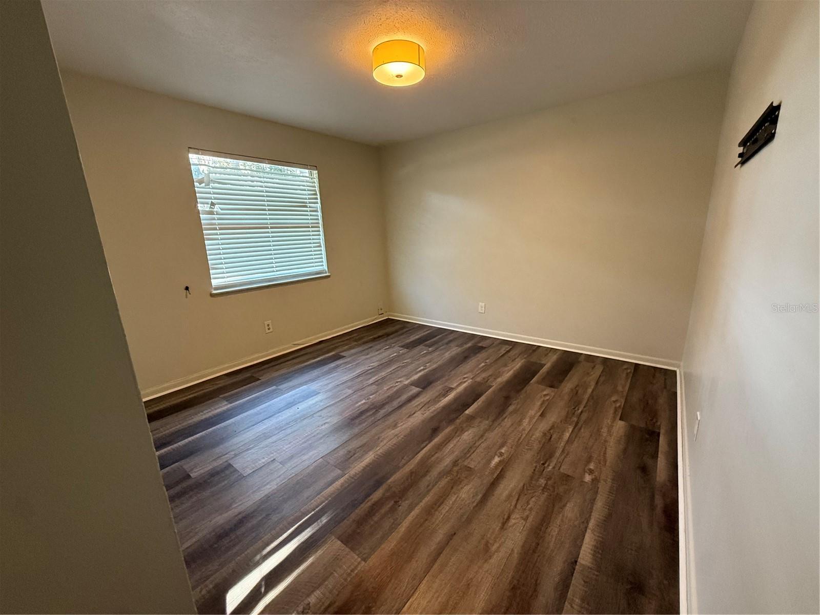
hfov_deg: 102.1
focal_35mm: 14
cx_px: 410
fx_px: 332
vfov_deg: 85.7
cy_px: 308
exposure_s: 1/120
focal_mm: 2.22
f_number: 2.2
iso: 640
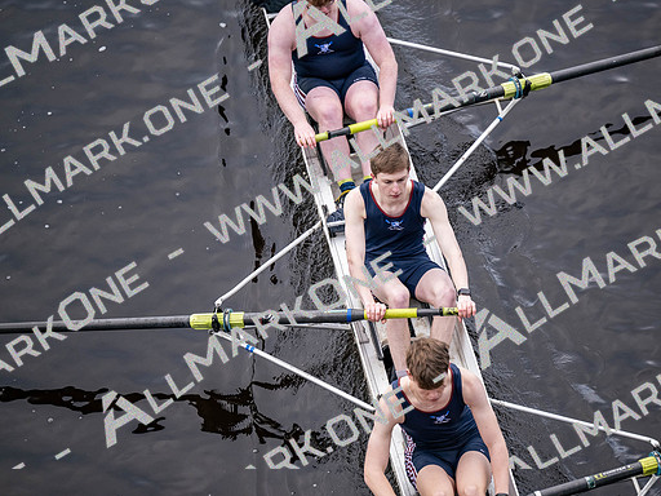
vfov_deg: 6.8
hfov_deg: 9.1
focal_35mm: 218
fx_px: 4163
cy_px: 247
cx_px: 364
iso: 1250
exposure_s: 1/2000
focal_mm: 200
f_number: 2.8
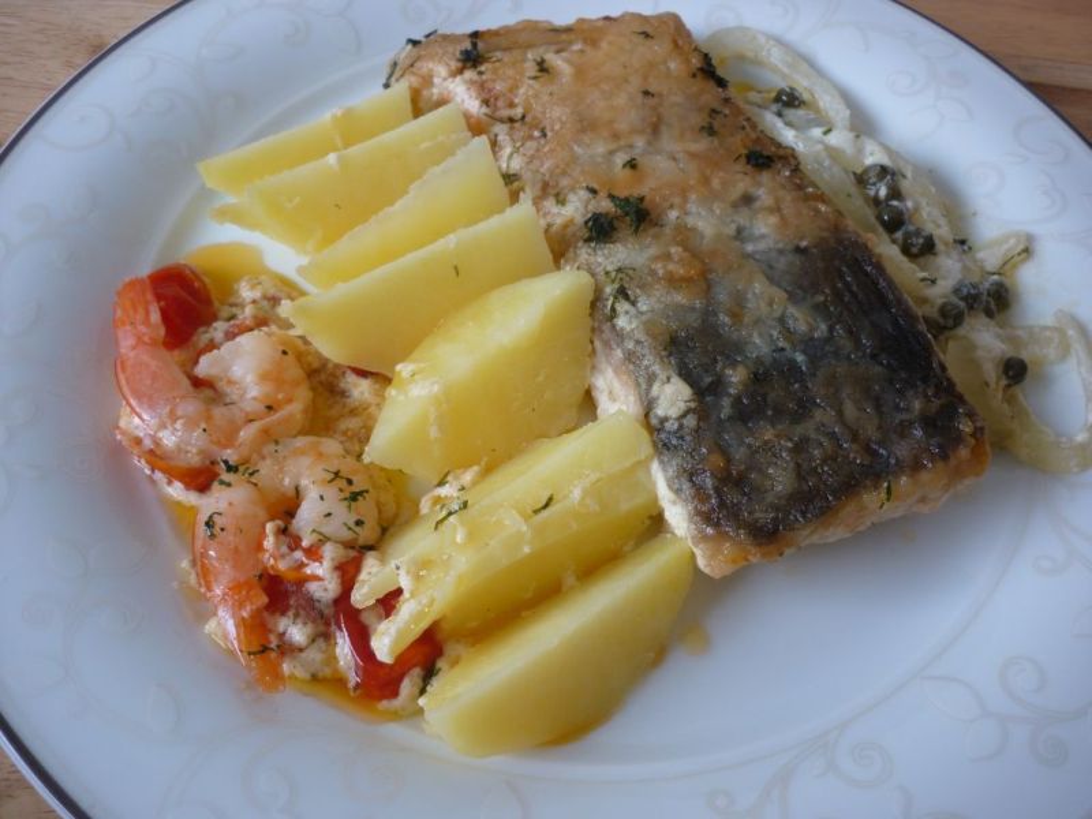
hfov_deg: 55.4
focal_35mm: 33
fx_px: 1041
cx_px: 546
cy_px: 410
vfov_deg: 42.9
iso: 80
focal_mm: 5.5
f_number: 2.8
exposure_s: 1/40
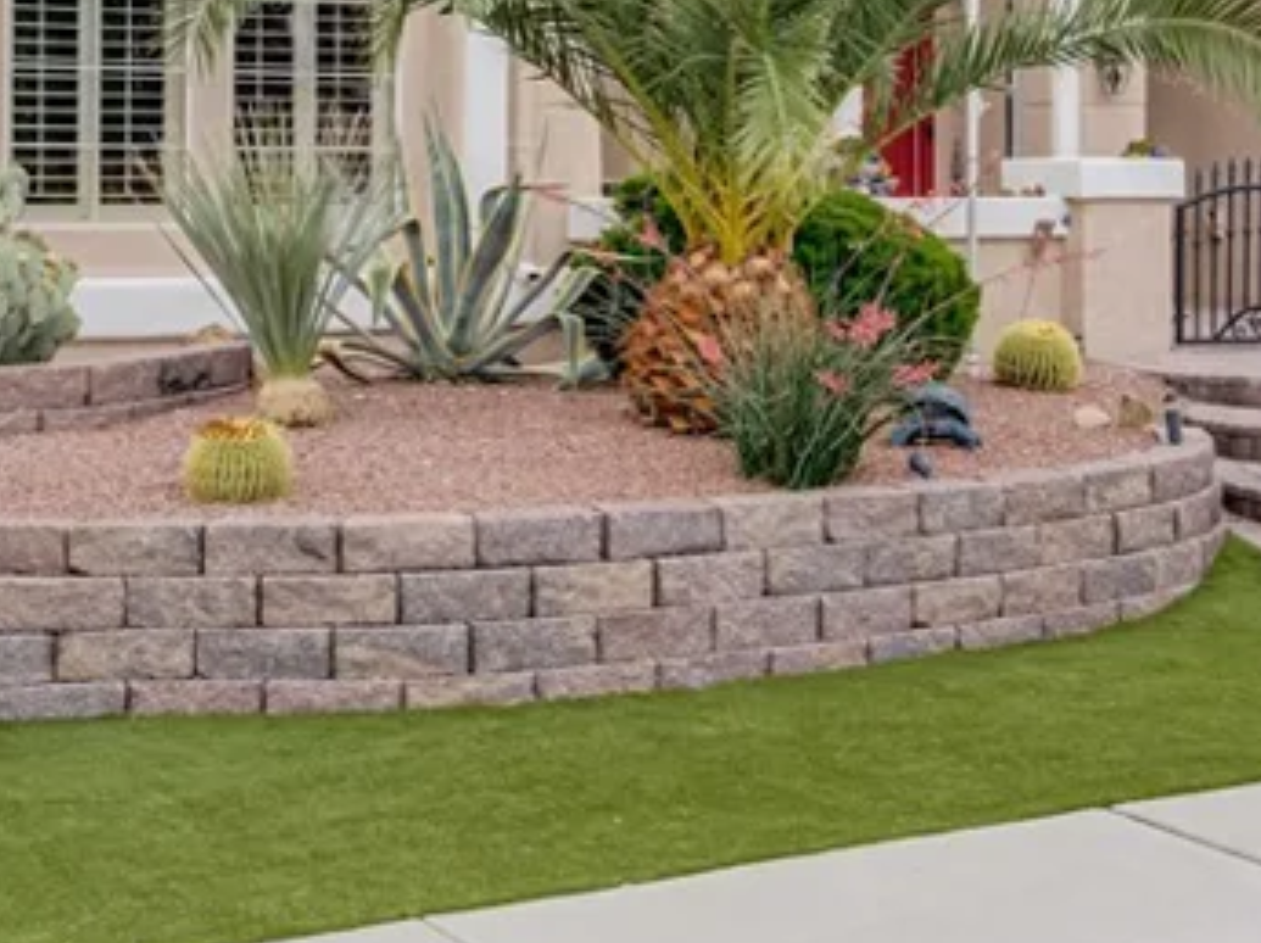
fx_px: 2911
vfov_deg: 18.1
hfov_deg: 24.3
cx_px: 833
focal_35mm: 80
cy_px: 108
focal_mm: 28
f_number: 8
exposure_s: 1/160
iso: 100
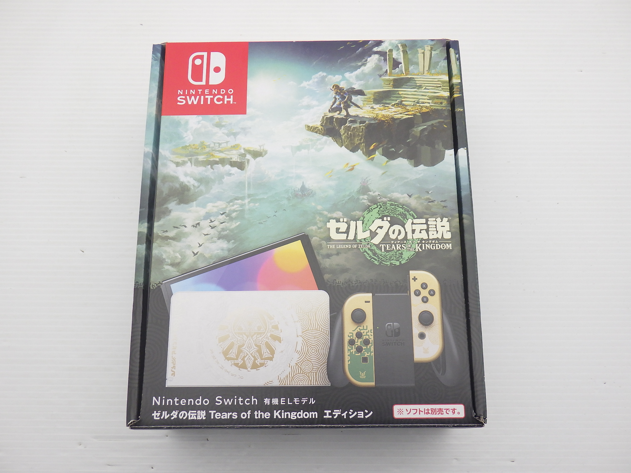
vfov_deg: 41.8
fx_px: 620
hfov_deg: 54.0
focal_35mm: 34
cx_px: 316
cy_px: 236
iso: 200
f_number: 3.8
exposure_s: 1/200
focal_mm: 6.1
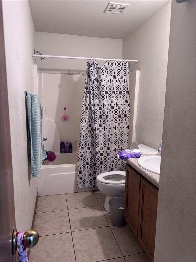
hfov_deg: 56.8
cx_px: 98
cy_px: 131
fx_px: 181
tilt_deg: -6.7
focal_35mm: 24
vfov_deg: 71.6
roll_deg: -1.0
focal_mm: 6.76
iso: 250
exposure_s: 1/60
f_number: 1.78
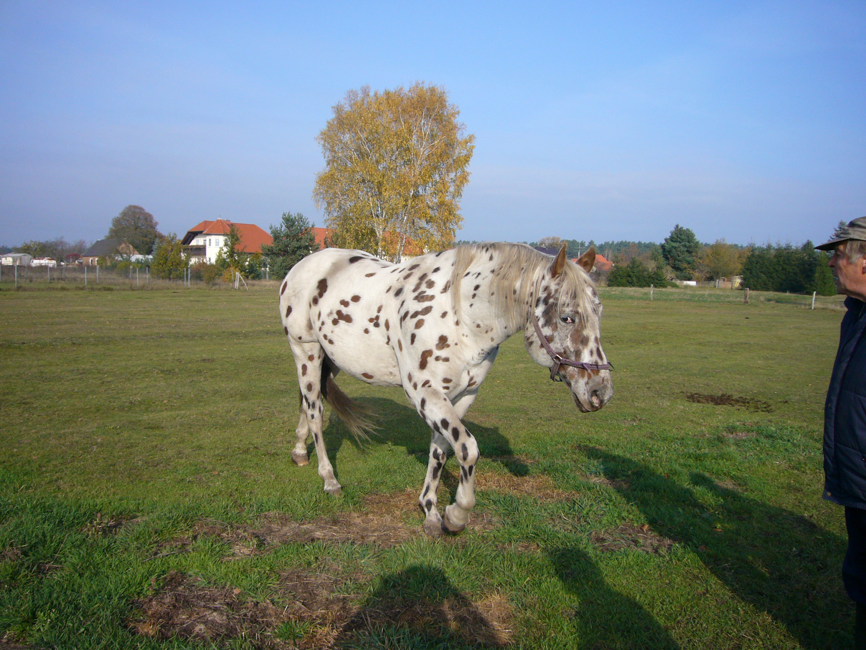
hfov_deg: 63.4
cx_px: 433
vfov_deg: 49.7
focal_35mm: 28
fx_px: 700
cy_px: 325
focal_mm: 4.6
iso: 100
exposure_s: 1/400
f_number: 5.6
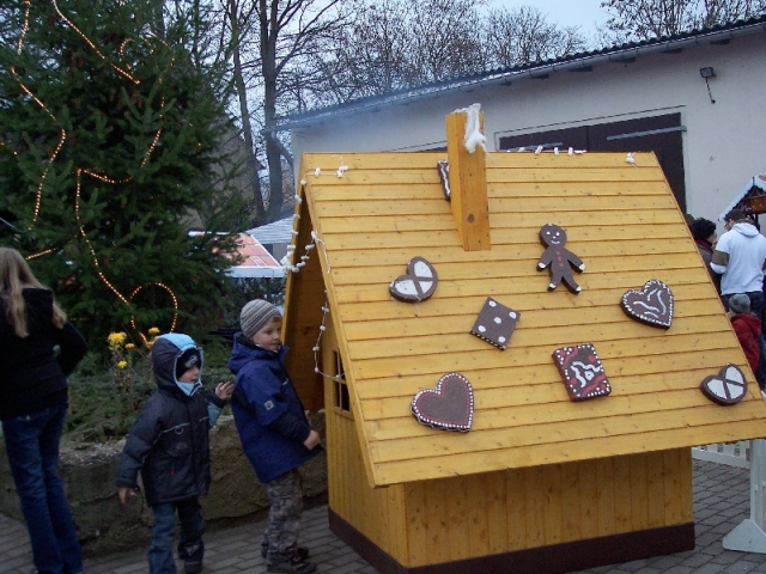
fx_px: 863
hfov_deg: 47.9
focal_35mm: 39
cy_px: 287
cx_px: 383
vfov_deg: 36.8
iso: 100
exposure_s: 1/90
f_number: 3.4
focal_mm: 8
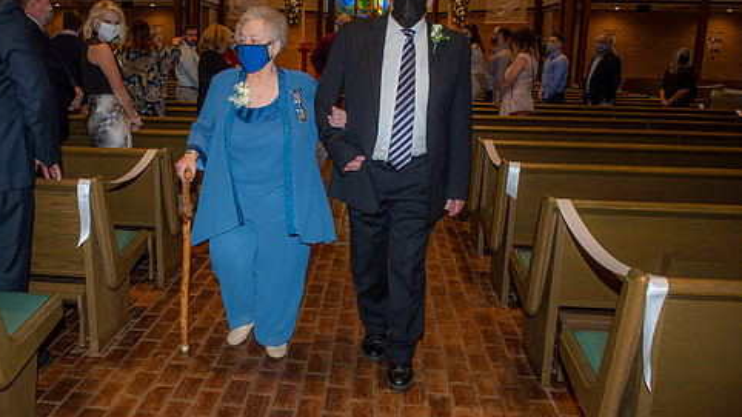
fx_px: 669
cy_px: 186
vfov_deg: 34.6
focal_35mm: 34
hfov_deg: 57.6
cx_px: 299
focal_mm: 27
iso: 1250
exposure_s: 1/125
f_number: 5
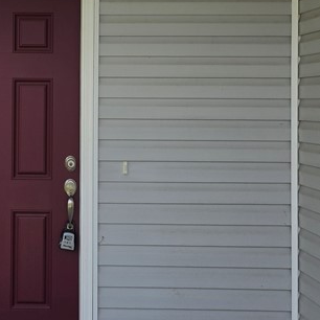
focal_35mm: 68
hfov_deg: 24.6
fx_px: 711
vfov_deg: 25.2
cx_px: 26
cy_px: 102
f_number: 1.7
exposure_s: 1/4539
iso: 80
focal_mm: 6.3
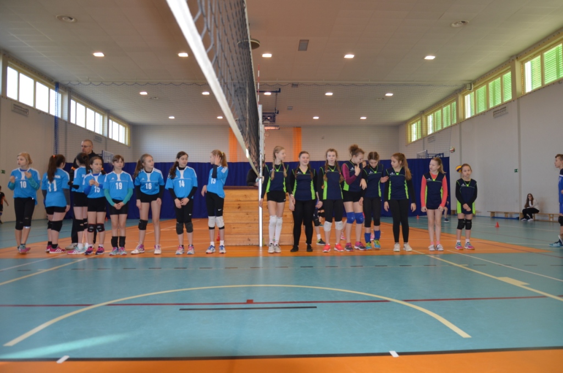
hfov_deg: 67.5
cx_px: 282
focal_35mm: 27
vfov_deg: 47.7
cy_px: 186
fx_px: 421
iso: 400
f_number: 3.5
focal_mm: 18
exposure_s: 1/80
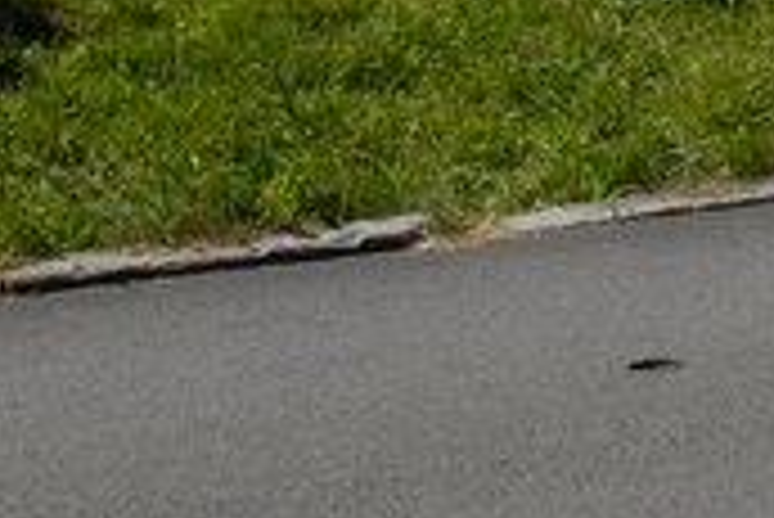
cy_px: -32
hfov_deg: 12.7
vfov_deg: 9.2
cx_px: 1328
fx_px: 3206
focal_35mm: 149
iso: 200
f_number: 10
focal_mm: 26
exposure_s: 1/320
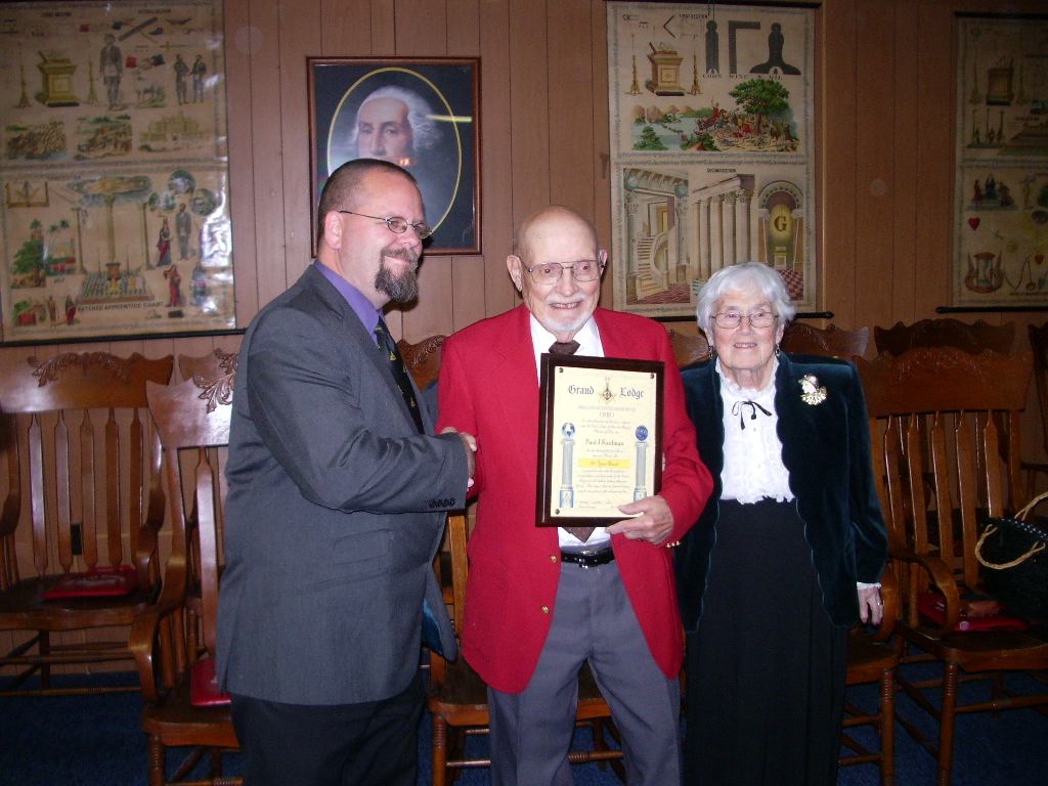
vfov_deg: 40.7
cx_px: 524
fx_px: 1060
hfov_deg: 52.6
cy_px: 393
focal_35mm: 35
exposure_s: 1/40
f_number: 2.6
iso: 200
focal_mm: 5.8
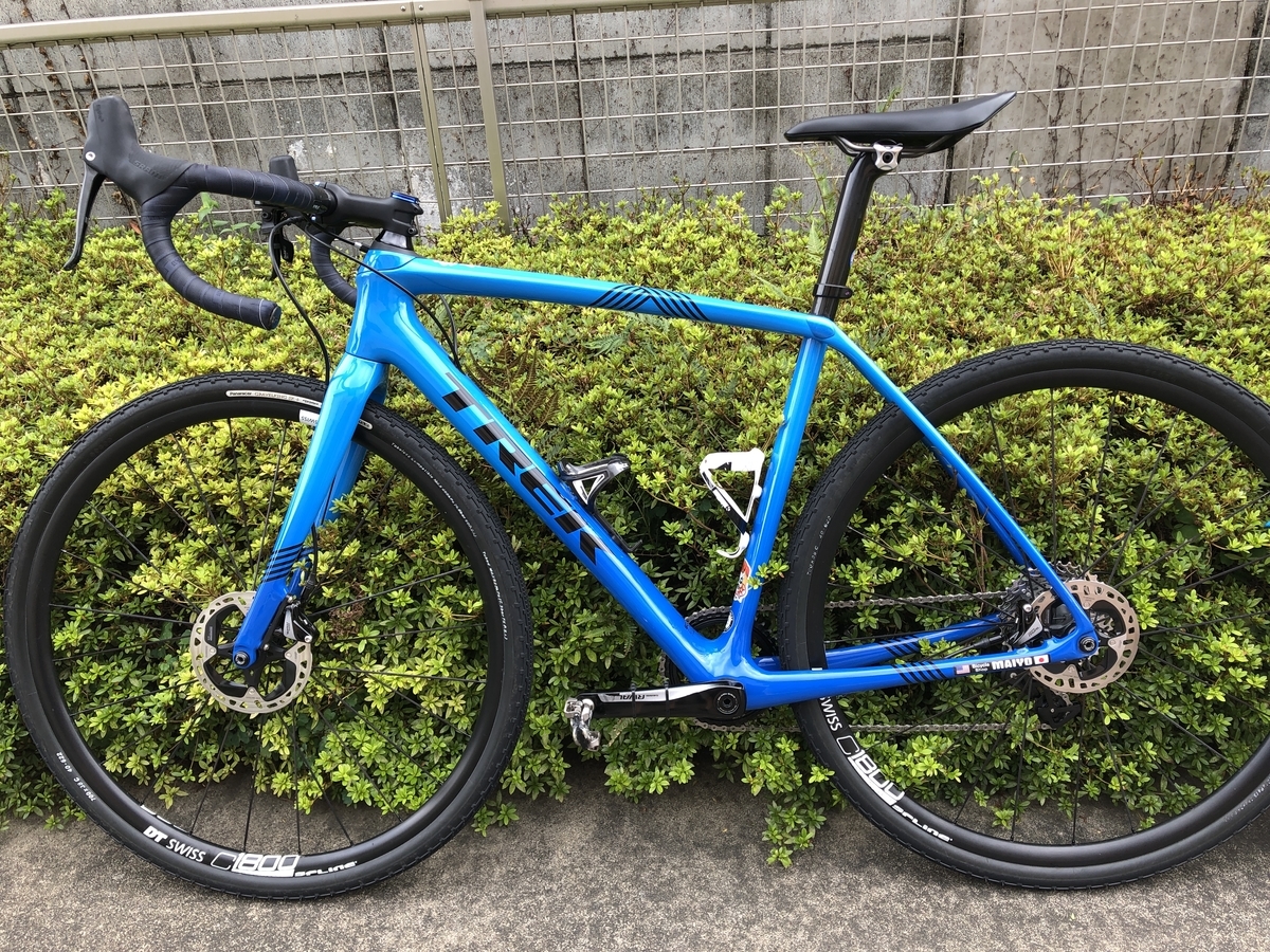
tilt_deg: -30.9
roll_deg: +4.9
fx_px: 1027
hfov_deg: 63.4
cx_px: 635
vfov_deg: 49.7
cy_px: 476
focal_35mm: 28
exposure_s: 1/129
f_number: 1.8
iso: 20
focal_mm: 3.99
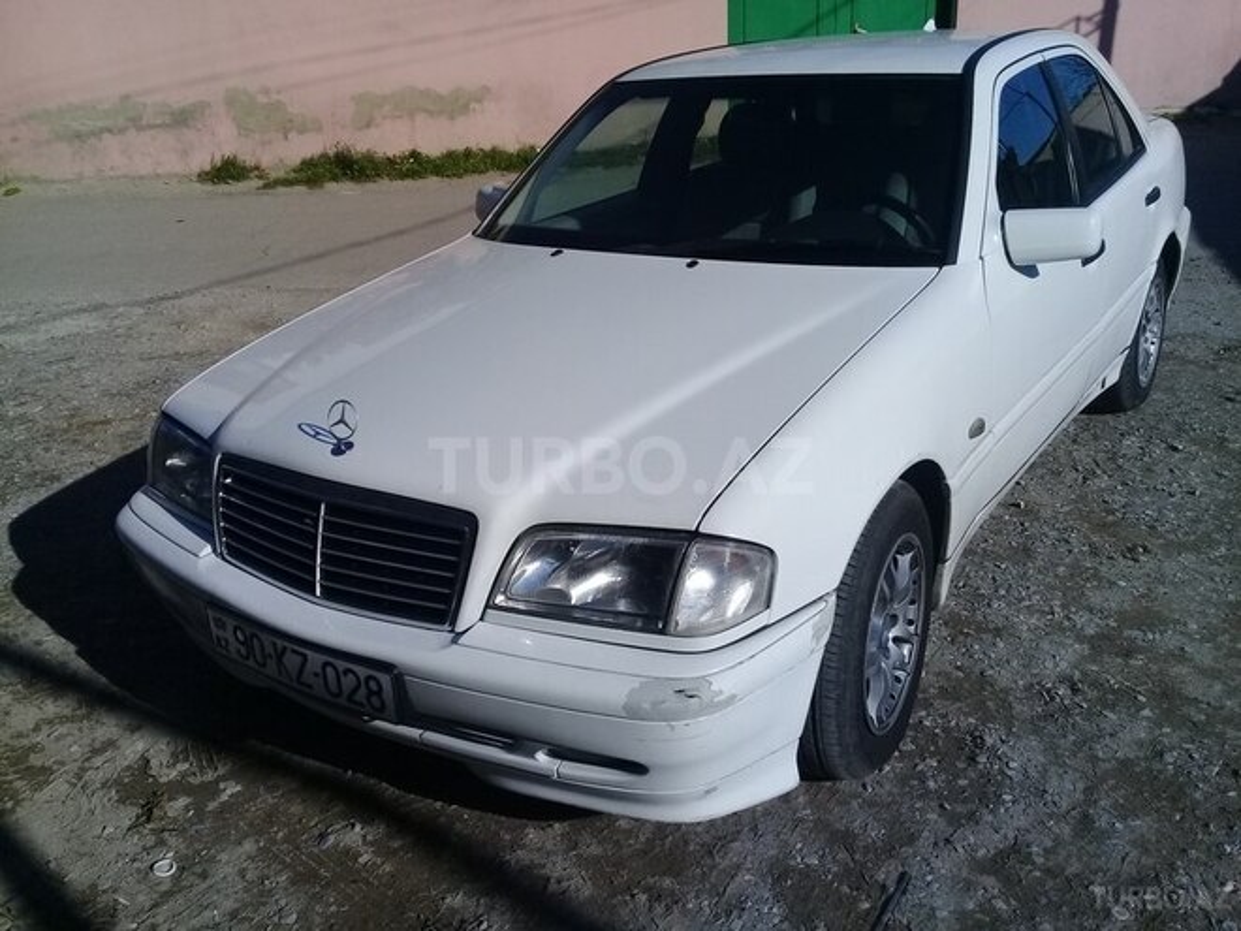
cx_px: 620
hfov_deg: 58.4
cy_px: 466
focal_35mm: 31
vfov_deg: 45.4
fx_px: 1111
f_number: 2.2
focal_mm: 3.3
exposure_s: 1/3509
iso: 50
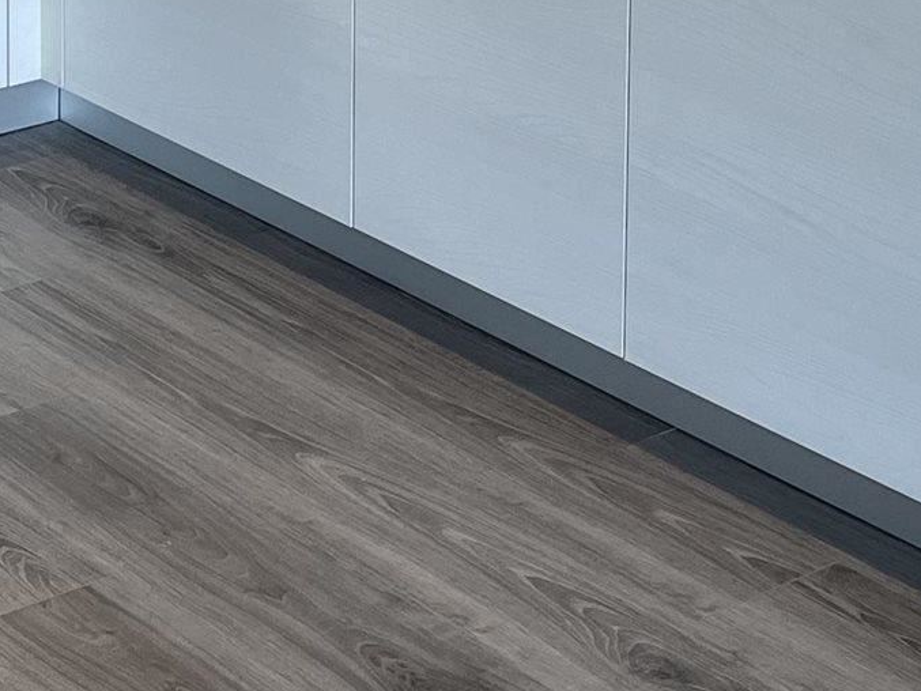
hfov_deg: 16.6
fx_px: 3140
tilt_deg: -8.1
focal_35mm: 118
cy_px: -539
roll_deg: -1.0
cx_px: 280
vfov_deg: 11.7
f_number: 1.6
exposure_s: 1/120
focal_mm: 5.1
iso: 80
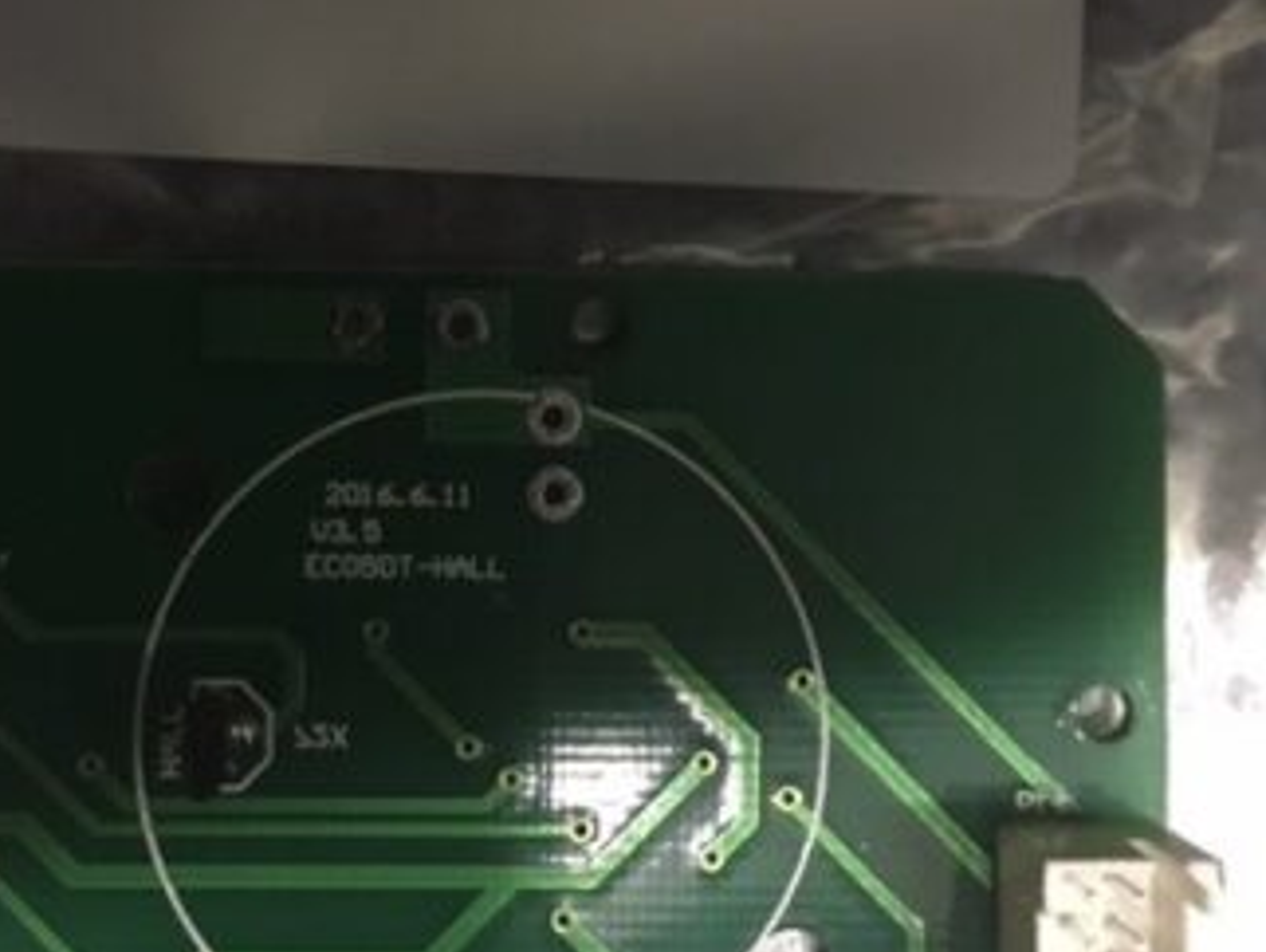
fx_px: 1318
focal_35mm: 36
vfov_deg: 39.6
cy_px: 421
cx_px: 484
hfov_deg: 50.9
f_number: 2.2
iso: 400
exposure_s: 1/17
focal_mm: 4.15
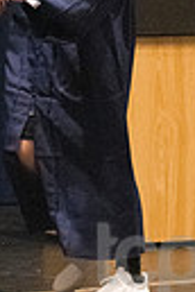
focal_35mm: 639
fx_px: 5191
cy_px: 38
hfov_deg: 2.1
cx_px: -99
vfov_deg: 3.2
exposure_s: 1/250
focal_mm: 122
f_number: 4.5
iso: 8000
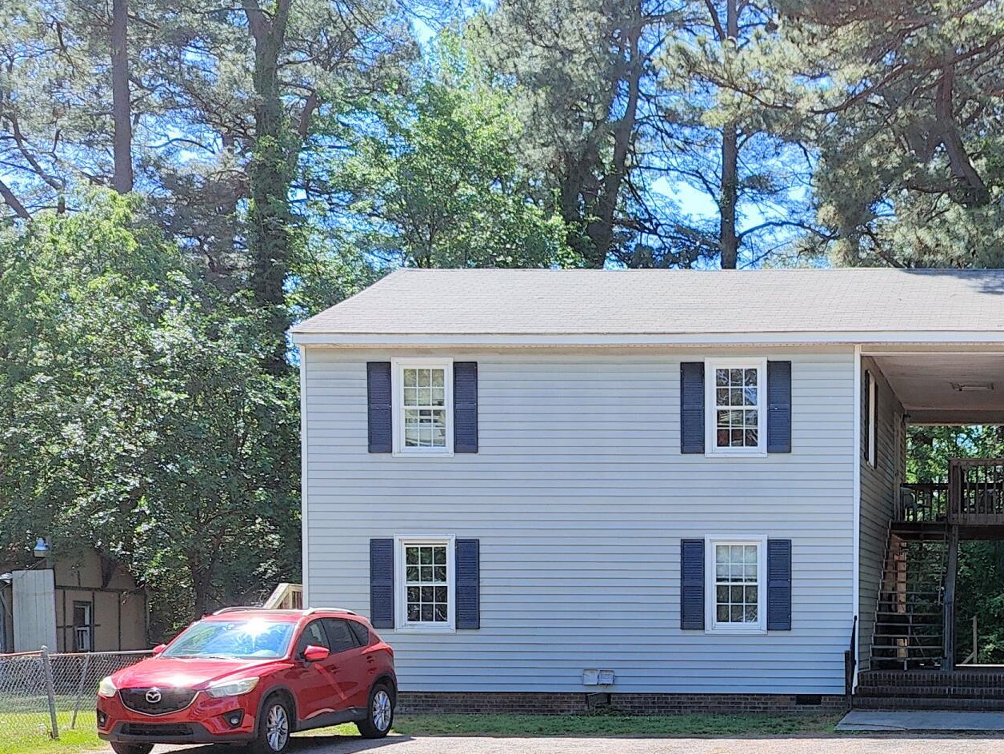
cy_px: 701
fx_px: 1596
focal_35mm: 55
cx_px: 977
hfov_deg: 32.4
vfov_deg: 25.6
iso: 50
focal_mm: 6.06
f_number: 1.8
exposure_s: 1/1540
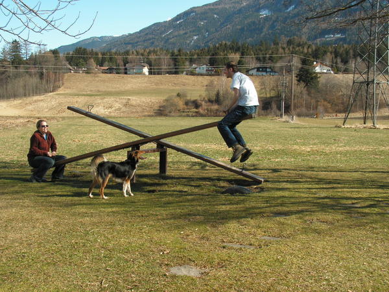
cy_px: 146
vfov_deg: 30.3
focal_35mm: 48
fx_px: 539
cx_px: 194
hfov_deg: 39.7
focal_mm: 8.1
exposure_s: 1/320
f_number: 3.2
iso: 50
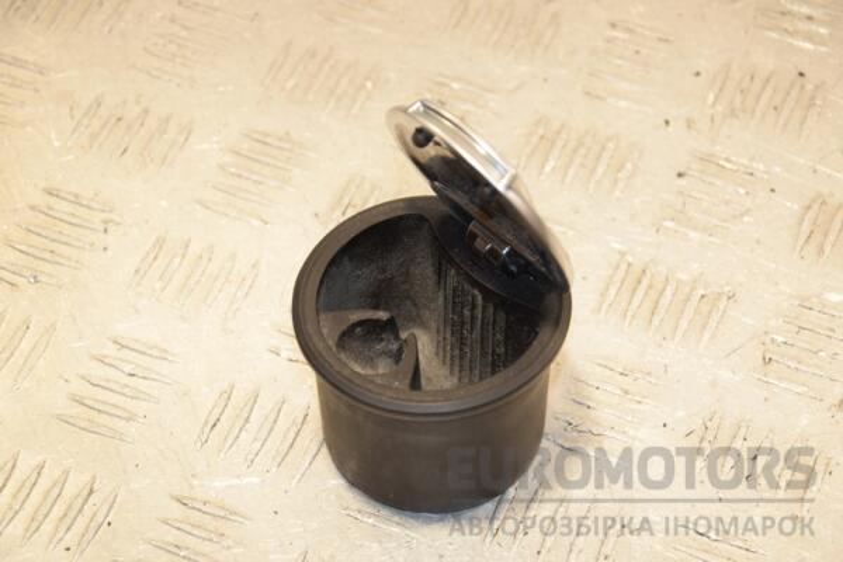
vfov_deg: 12.2
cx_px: 422
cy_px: 281
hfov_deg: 18.2
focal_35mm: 112
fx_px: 2634
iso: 800
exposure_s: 1/200
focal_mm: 75
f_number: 7.1
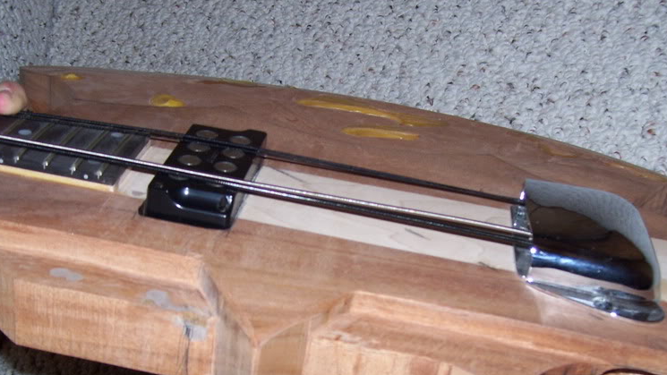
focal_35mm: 54
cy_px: 272
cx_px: 304
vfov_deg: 22.1
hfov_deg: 38.5
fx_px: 955
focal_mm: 6
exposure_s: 1/60
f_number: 2.7
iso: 80
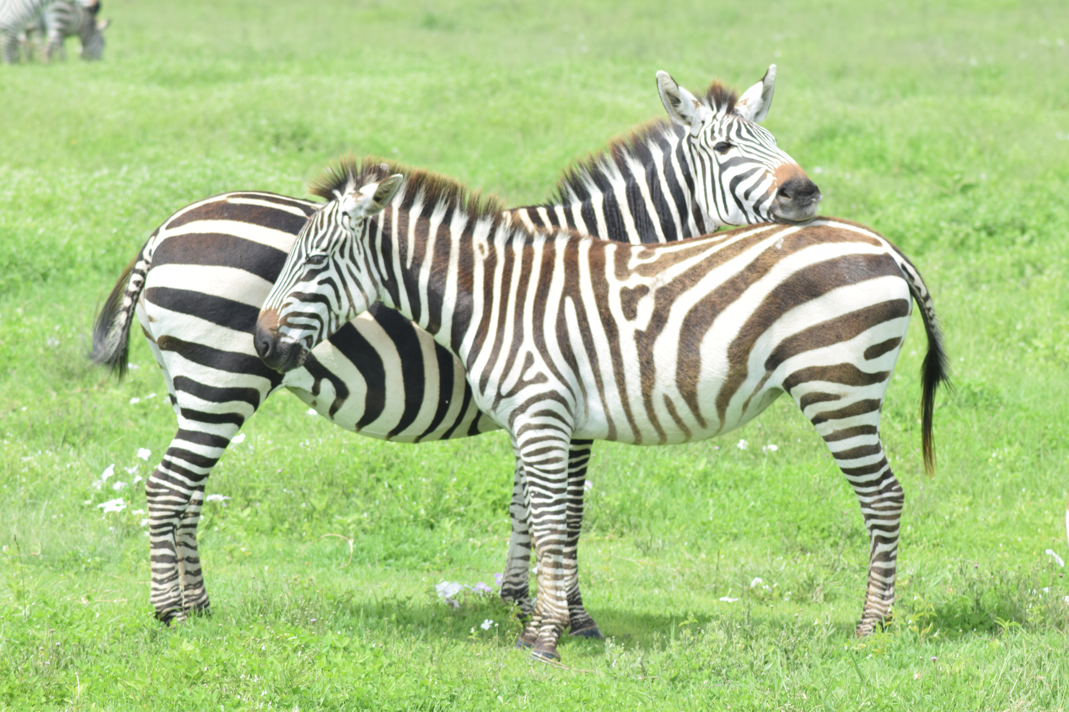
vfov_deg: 6.1
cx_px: 534
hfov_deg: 9.1
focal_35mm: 225
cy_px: 356
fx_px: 6681
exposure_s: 1/160
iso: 100
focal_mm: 150
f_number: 4.2
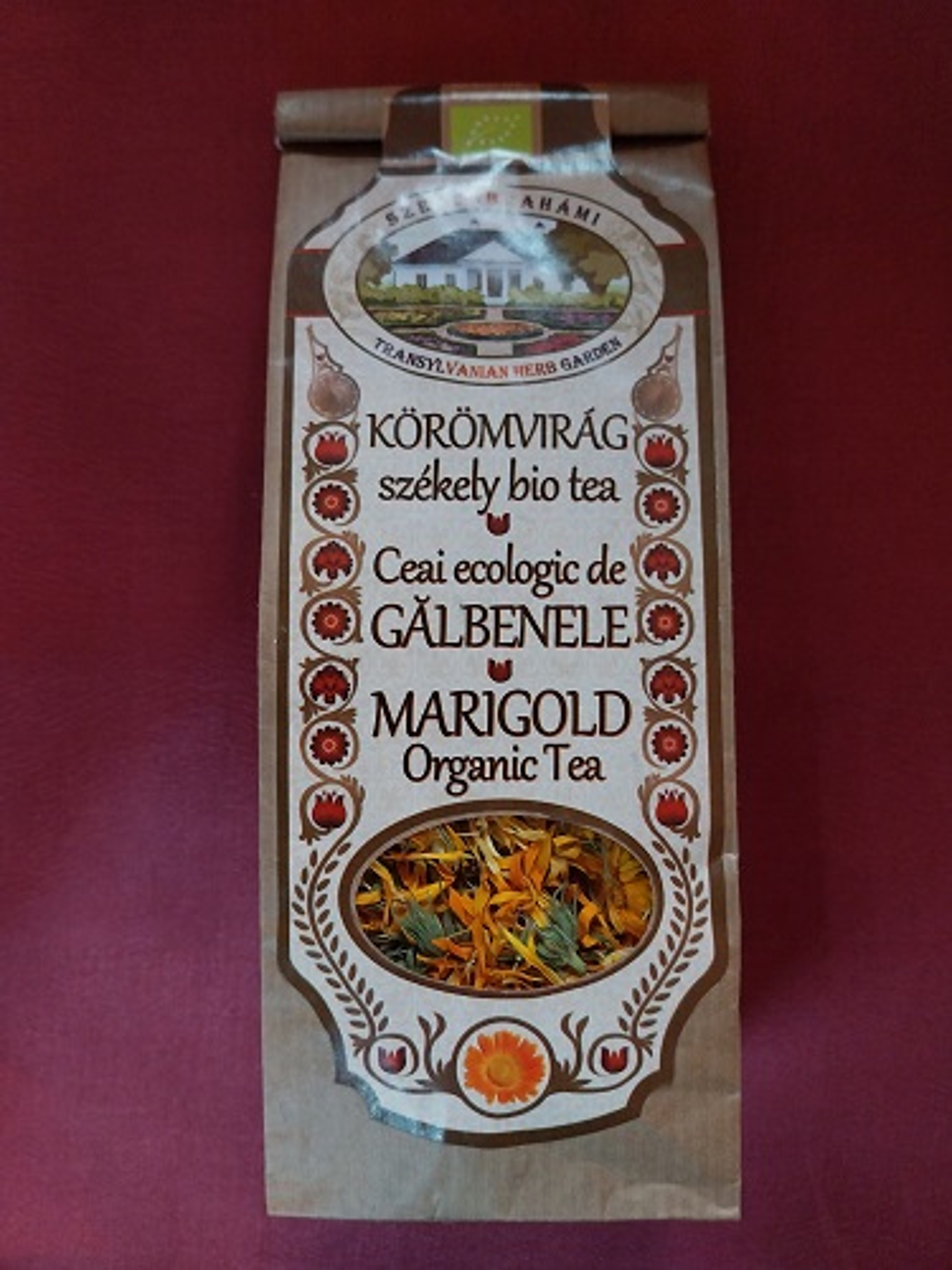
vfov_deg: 67.3
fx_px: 953
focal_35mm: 26
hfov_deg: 53.1
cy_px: 635
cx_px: 476
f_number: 1.8
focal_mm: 4
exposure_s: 1/33
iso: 400
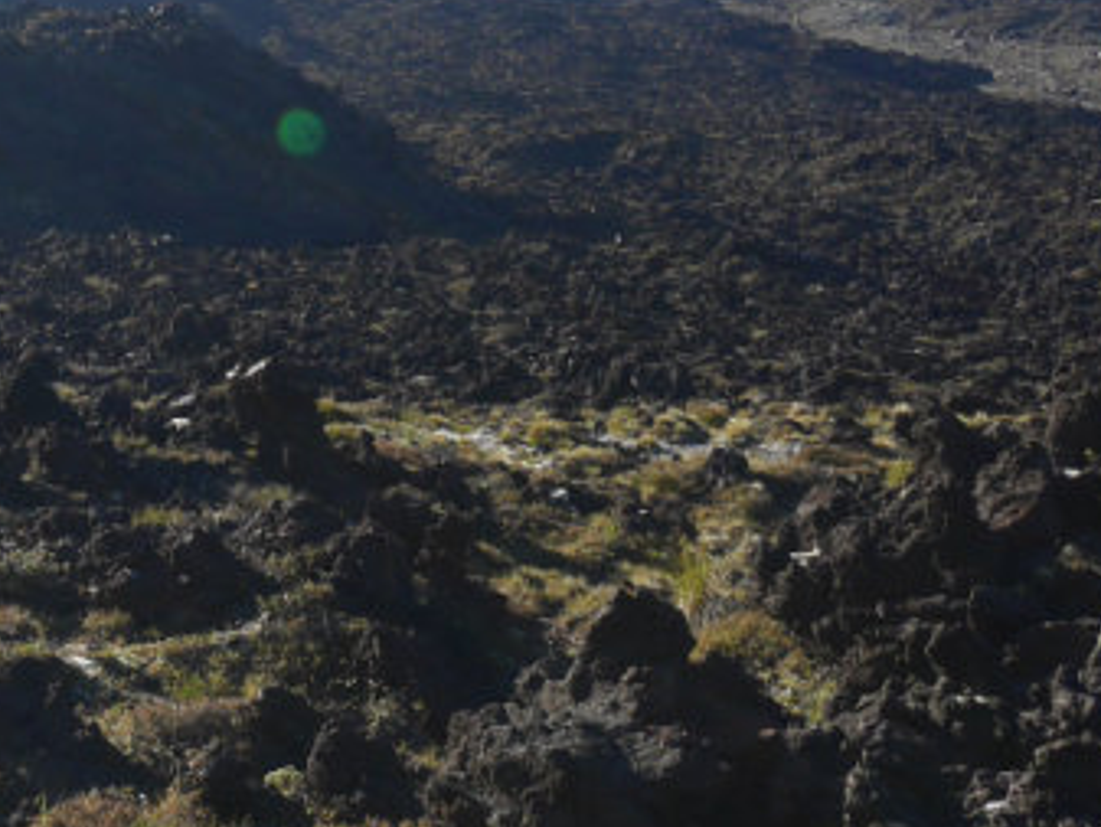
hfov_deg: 20.6
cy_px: -105
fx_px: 2832
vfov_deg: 16.1
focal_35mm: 89
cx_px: -222
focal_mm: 15
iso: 200
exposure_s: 1/320
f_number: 7.1
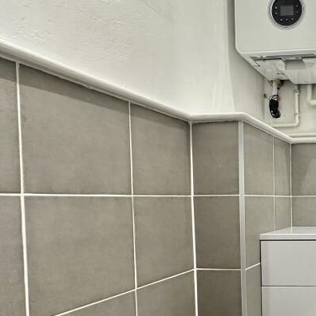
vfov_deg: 50.2
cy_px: 210
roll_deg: +1.5
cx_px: 375
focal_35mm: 32
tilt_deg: -1.7
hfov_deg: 38.5
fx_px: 330
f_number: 2.2
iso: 160
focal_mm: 2.22
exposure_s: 1/50
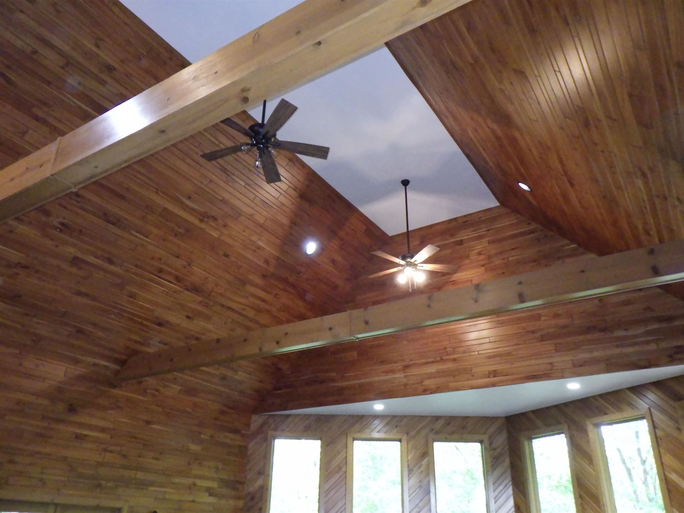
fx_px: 553
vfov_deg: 49.7
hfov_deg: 63.4
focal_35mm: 28
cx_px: 342
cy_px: 256
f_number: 3.5
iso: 1600
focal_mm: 5
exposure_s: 1/40
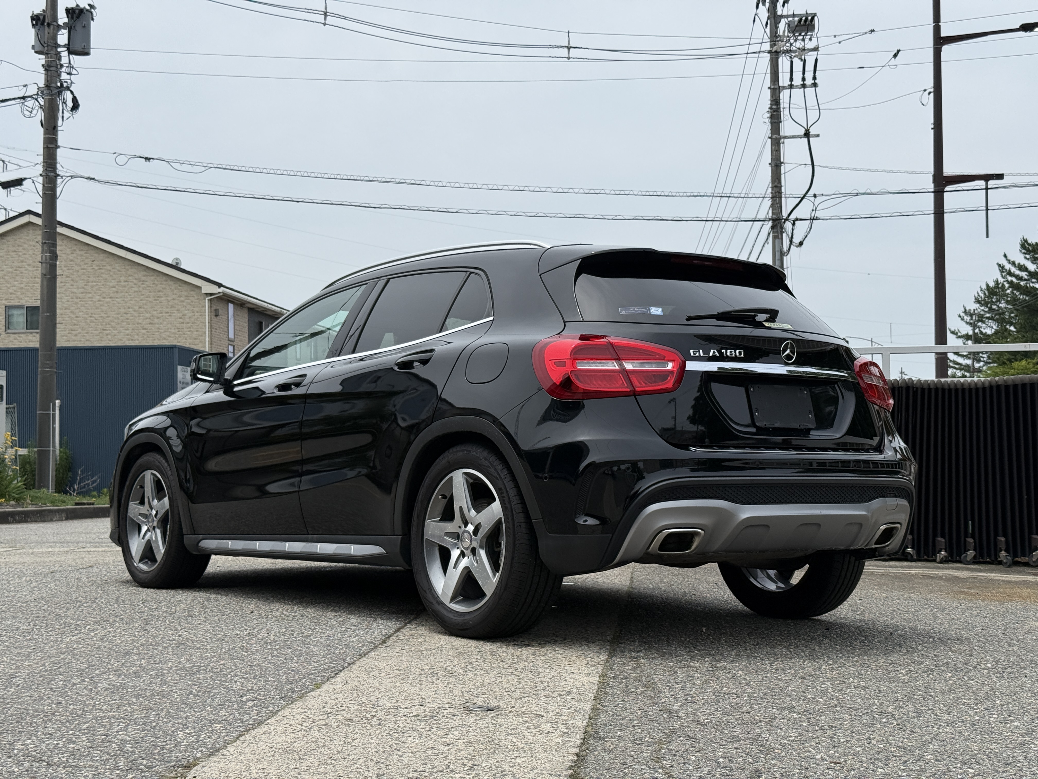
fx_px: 1439
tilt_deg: +2.3
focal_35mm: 48
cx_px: 519
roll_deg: +0.2
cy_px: 390
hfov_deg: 39.7
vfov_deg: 30.3
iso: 64
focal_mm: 6.76
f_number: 1.78
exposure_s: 1/7143
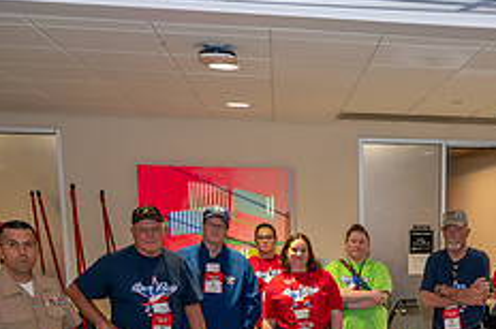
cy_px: 380
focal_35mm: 60
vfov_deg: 21.2
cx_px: 447
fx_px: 826
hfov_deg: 31.8
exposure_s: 1/160
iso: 4000
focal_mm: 24
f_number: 5
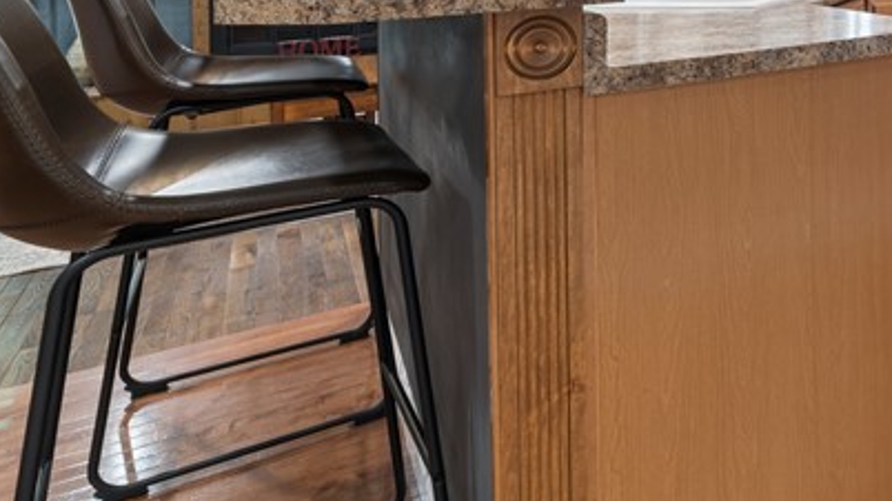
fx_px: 804
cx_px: 1034
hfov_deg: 42.1
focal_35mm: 34
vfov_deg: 29.9
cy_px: -93
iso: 50
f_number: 11
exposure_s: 1.6
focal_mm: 12
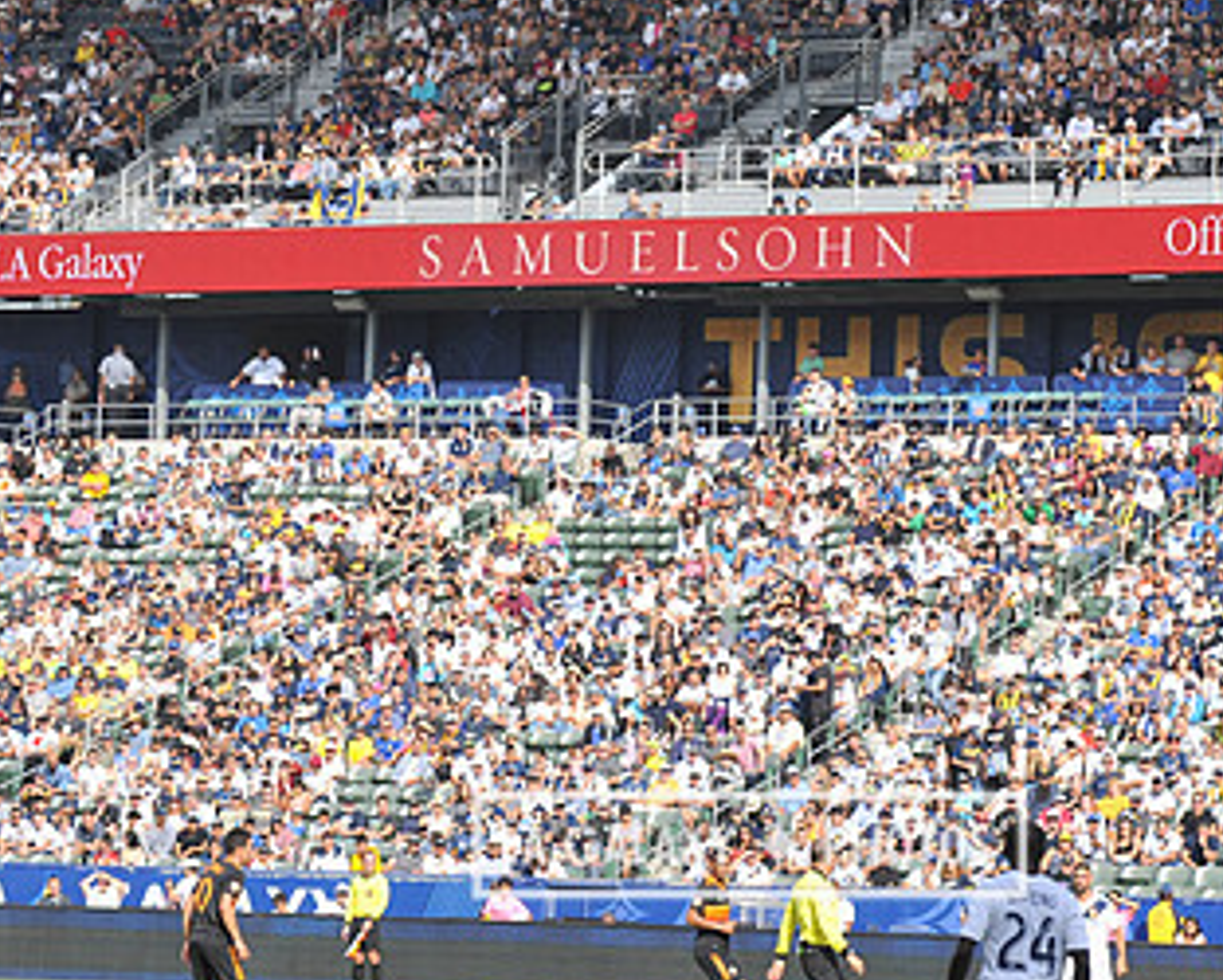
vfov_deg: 7.7
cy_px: 255
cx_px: 749
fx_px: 7316
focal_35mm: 202
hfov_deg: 9.6
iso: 500
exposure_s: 1/1250
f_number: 5.6
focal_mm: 116
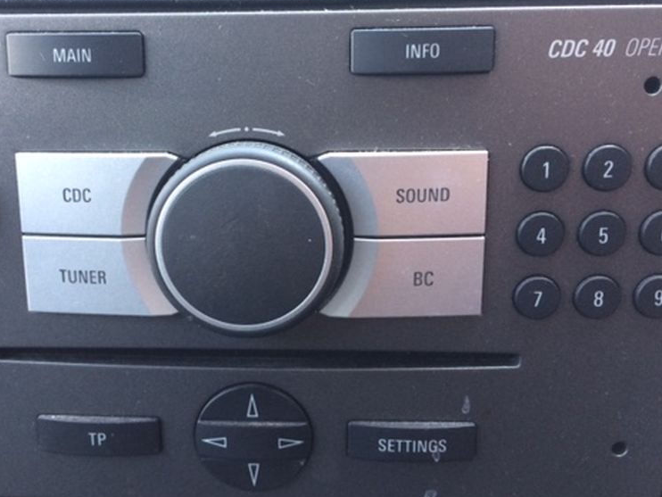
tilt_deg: -18.8
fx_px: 765
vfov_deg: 35.9
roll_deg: -2.1
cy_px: 222
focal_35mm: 40
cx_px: 269
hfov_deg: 46.6
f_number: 2.2
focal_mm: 4.15
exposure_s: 1/33
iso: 50
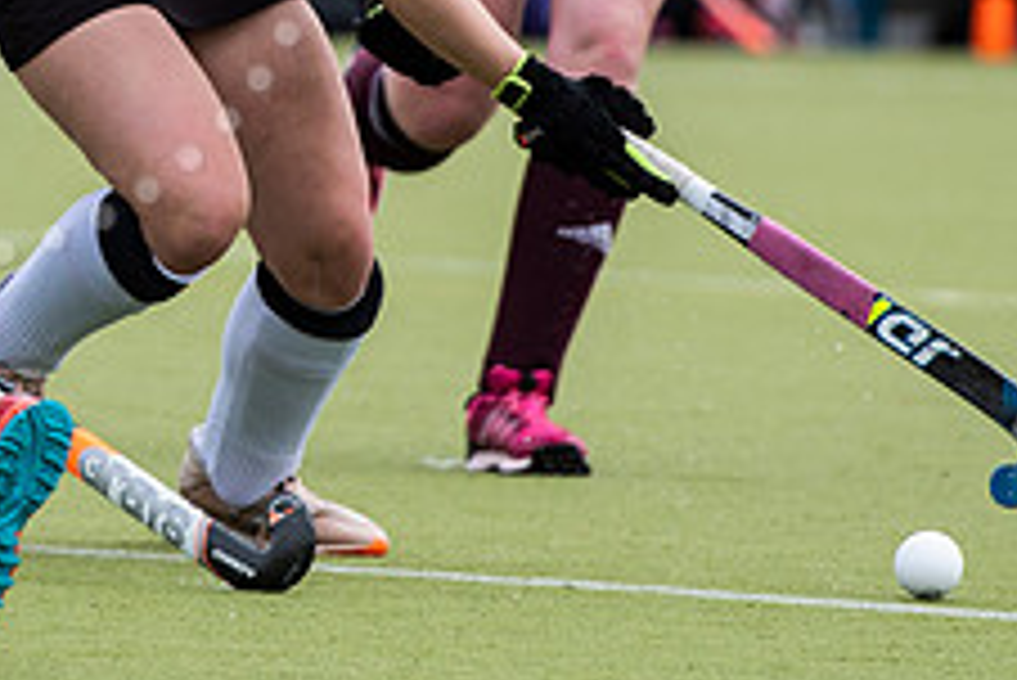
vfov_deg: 1.5
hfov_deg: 2.2
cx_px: -23
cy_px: 33
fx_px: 26825
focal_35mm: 949
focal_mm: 195
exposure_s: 1/1250
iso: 180
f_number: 3.2
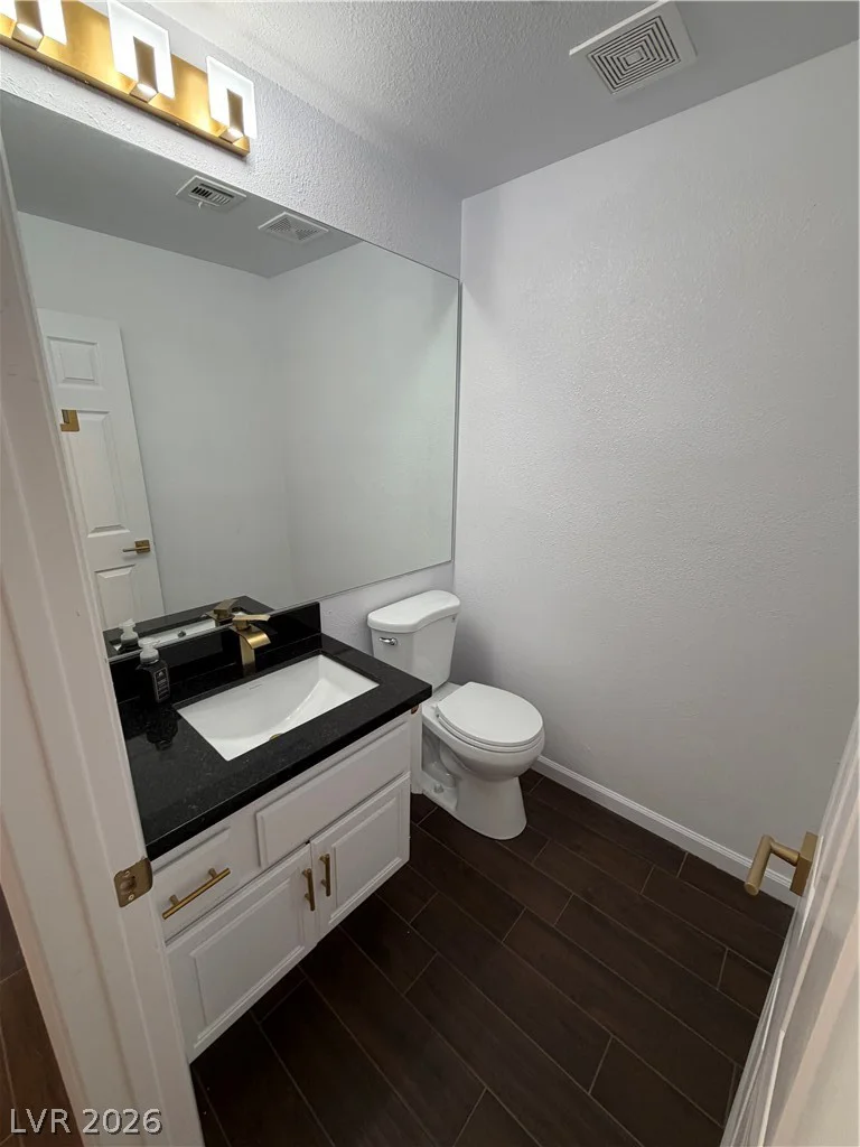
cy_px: 574
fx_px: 464
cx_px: 430
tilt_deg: -14.2
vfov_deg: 102.1
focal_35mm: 14
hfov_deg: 85.7
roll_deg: +1.7
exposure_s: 1/120
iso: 200
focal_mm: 2.22
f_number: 2.2
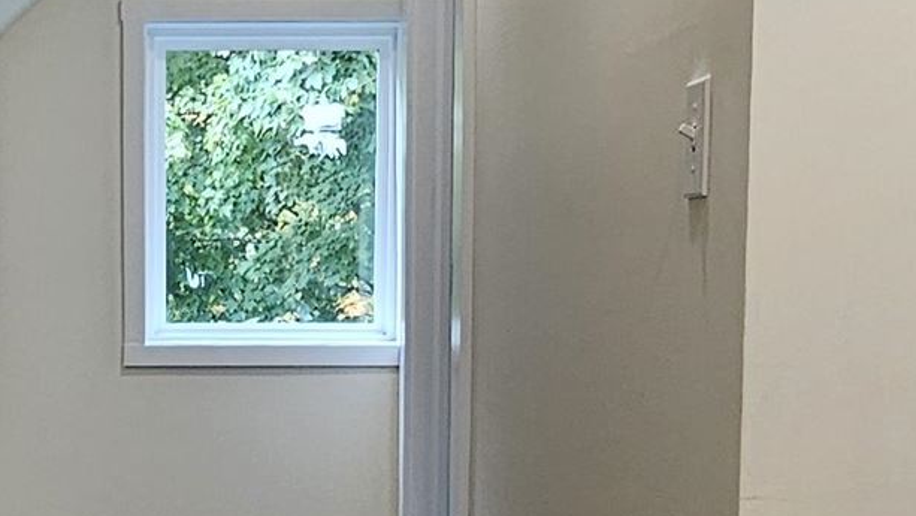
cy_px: 488
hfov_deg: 29.0
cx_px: 166
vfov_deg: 16.7
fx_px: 1725
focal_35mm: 71
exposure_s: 1/60
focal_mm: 2.2
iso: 100
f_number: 2.2
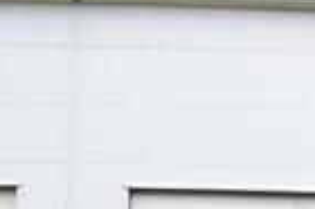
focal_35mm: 110
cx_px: 349
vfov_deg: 11.4
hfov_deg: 17.9
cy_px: 393
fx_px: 961
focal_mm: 18
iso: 200
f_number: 5
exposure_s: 1/400
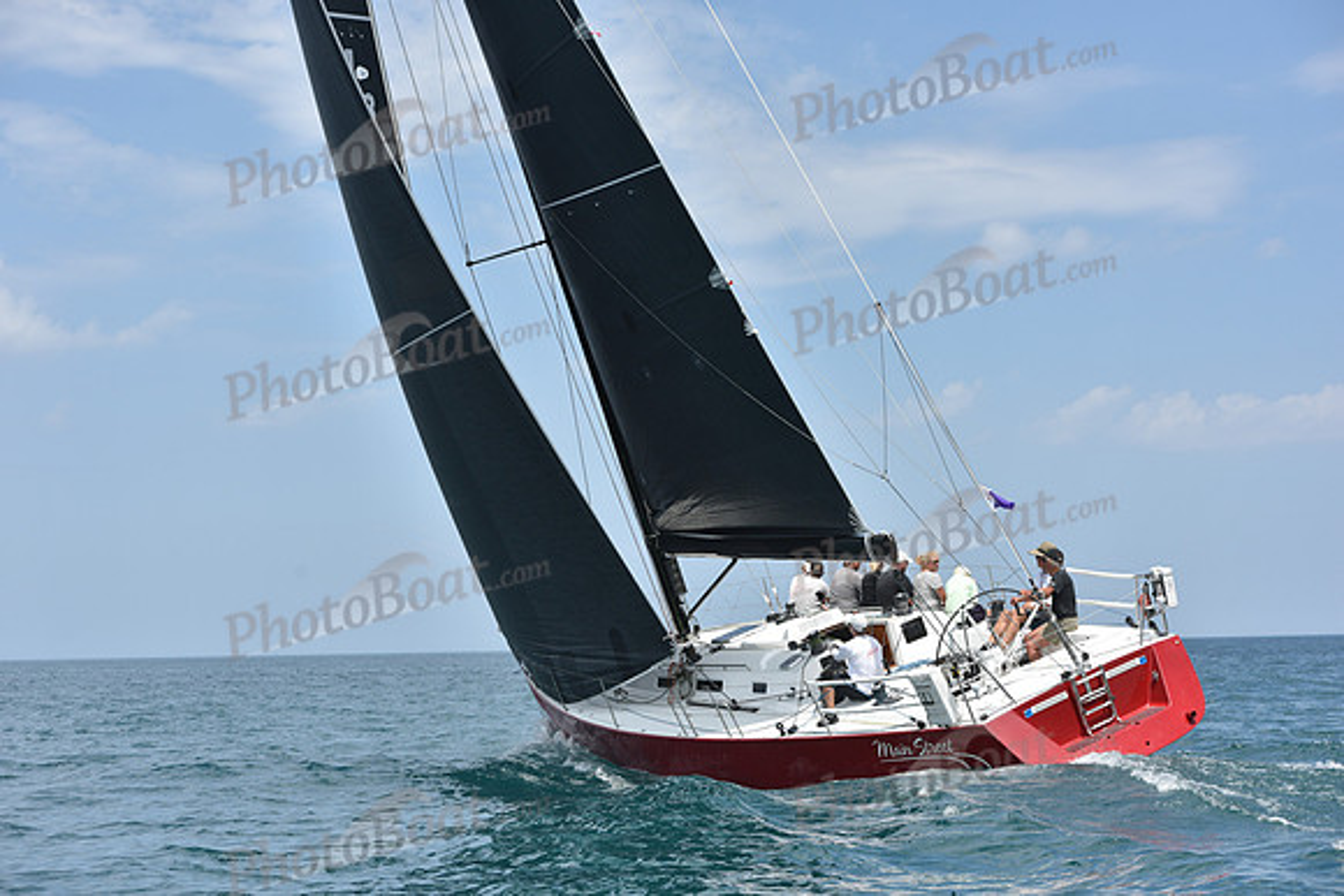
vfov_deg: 19.5
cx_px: 672
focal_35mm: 70
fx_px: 2614
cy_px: 448
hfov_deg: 28.8
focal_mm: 70
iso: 250
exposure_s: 1/1250
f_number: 7.1
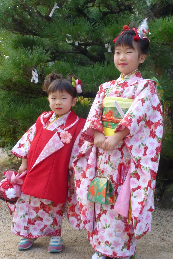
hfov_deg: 26.9
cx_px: 114
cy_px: 132
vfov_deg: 39.6
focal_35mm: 50
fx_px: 360
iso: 100
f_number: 4
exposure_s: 1/125
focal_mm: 5.9
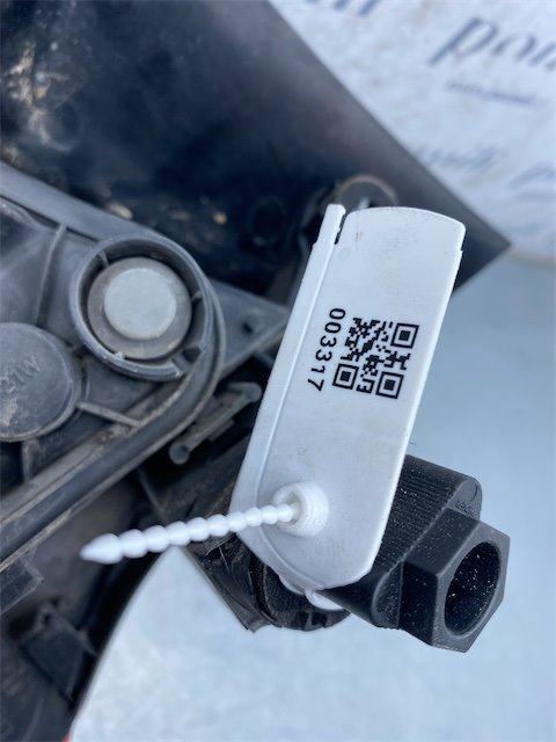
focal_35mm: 26
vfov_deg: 67.3
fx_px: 557
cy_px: 371
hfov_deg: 53.1
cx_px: 278
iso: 32
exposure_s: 1/481
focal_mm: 4.25
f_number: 1.8
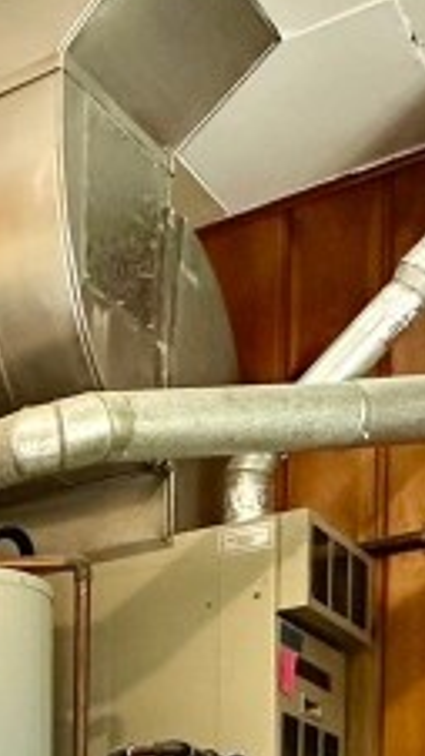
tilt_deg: +0.2
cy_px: 973
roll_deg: -0.9
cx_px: -512
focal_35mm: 69
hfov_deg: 13.8
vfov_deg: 26.2
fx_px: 1383
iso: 200
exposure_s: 1/60
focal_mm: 2.22
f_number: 2.2
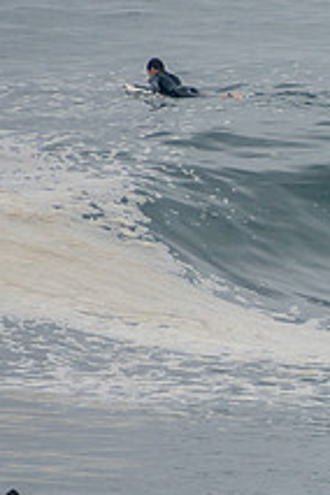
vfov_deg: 1.3
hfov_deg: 0.8
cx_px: 595
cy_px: 285
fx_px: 22493
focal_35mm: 1636
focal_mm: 400
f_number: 5.6
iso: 320
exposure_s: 1/1250
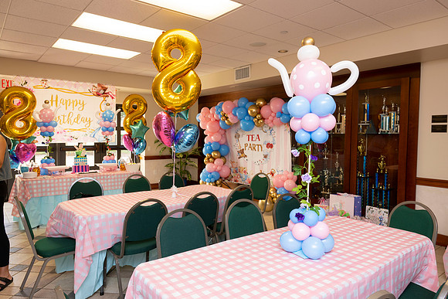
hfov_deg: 69.4
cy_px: 150
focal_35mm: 26
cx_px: 224
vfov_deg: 49.6
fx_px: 324
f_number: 5
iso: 400
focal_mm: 26
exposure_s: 1/100
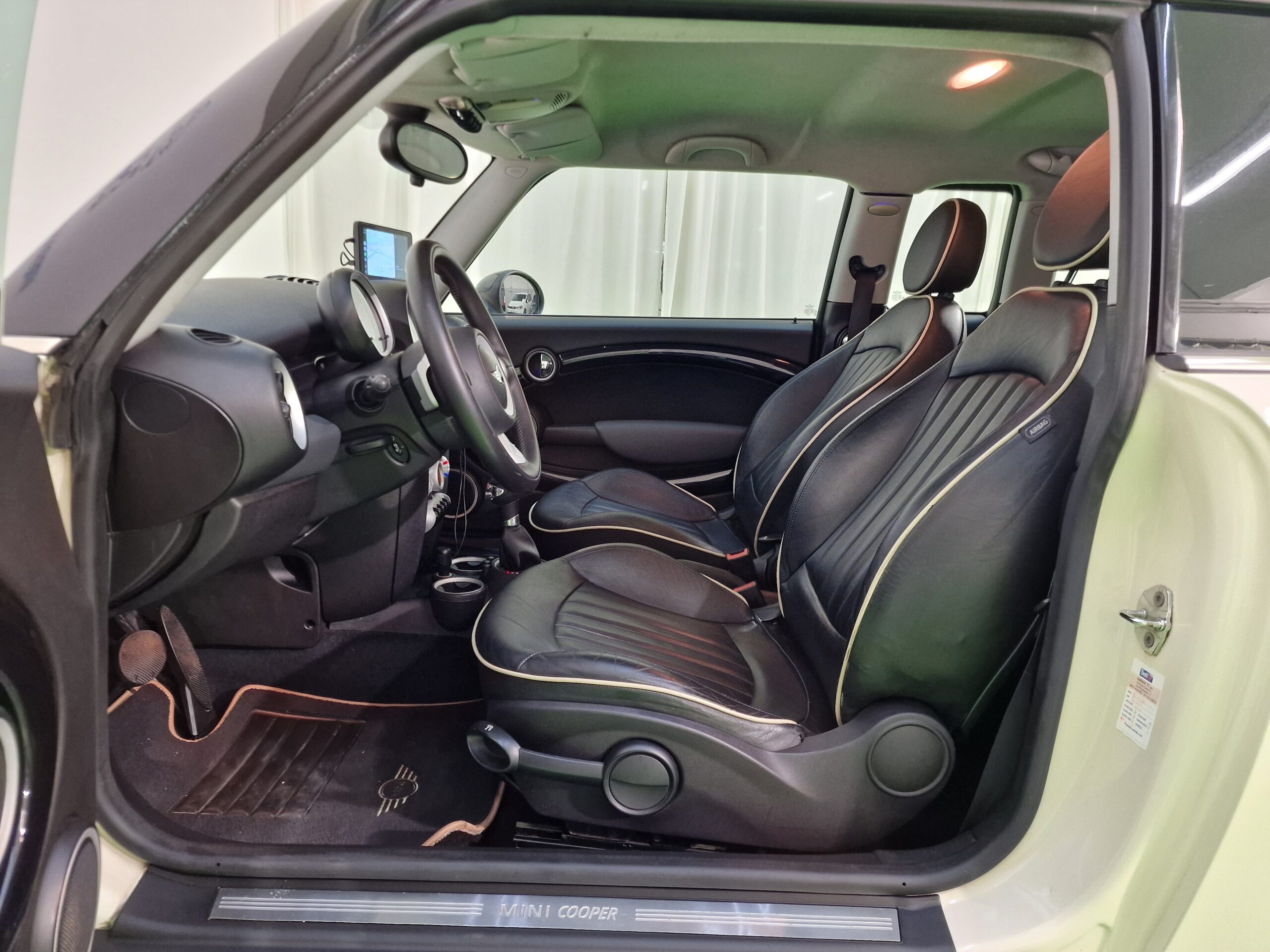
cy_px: 476
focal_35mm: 23
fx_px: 844
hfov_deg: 73.9
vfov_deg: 58.9
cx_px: 635
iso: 320
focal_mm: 6.4
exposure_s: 1/50
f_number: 1.8
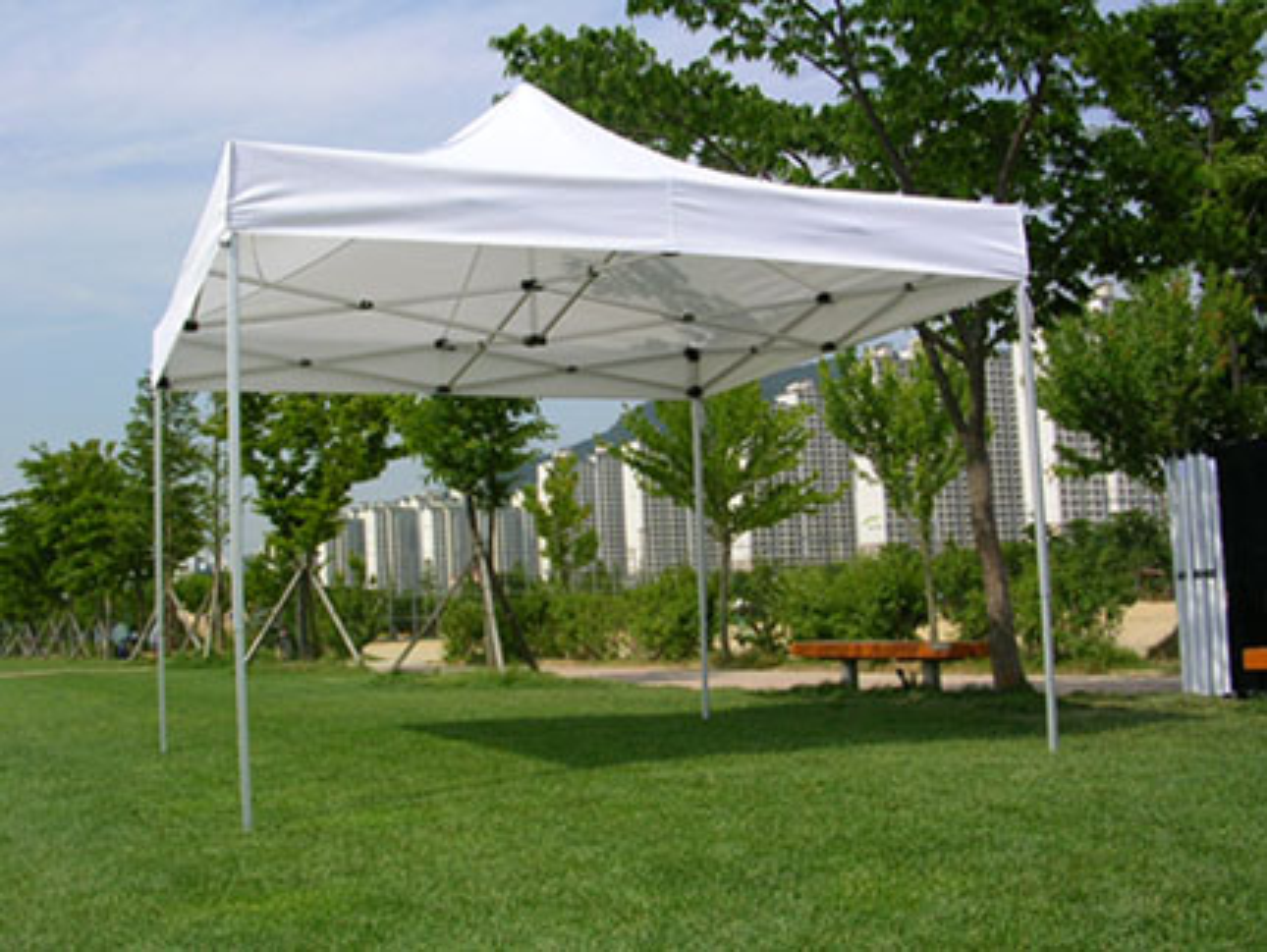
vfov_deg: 37.8
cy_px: 476
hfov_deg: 49.0
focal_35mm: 38
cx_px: 634
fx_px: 1392
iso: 50
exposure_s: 1/365
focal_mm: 5.8
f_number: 5.6
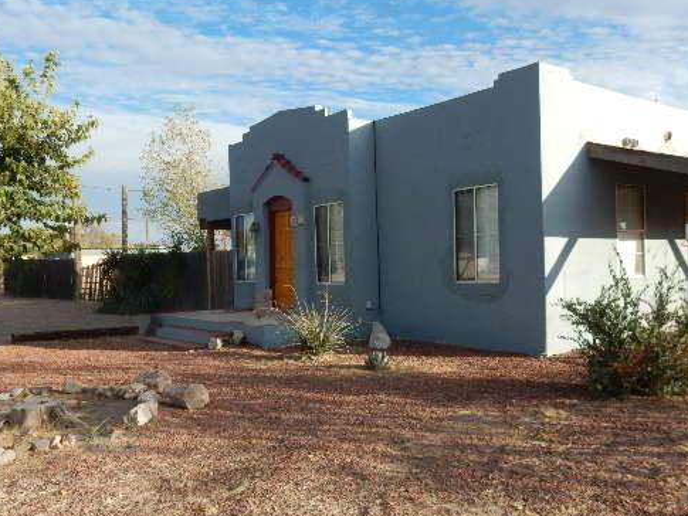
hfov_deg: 55.3
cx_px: 355
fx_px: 656
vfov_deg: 42.8
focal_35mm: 33
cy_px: 298
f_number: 3.7
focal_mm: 4.5
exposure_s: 1/800
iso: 125
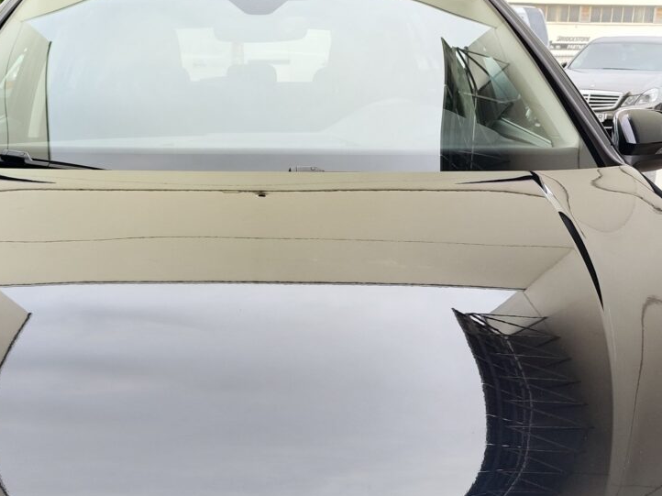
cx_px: 251
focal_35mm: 51
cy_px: 426
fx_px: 975
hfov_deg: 37.3
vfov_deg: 27.7
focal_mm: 7.01
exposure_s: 1/148
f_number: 1.69
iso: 50
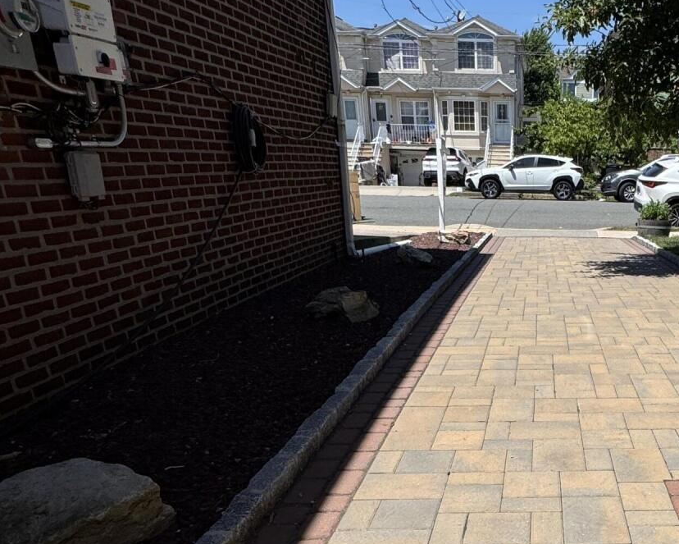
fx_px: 663
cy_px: 442
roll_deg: -0.8
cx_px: 562
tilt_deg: -23.3
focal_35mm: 33
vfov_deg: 42.4
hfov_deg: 50.3
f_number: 2.2
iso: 50
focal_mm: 2.22
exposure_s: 1/2770
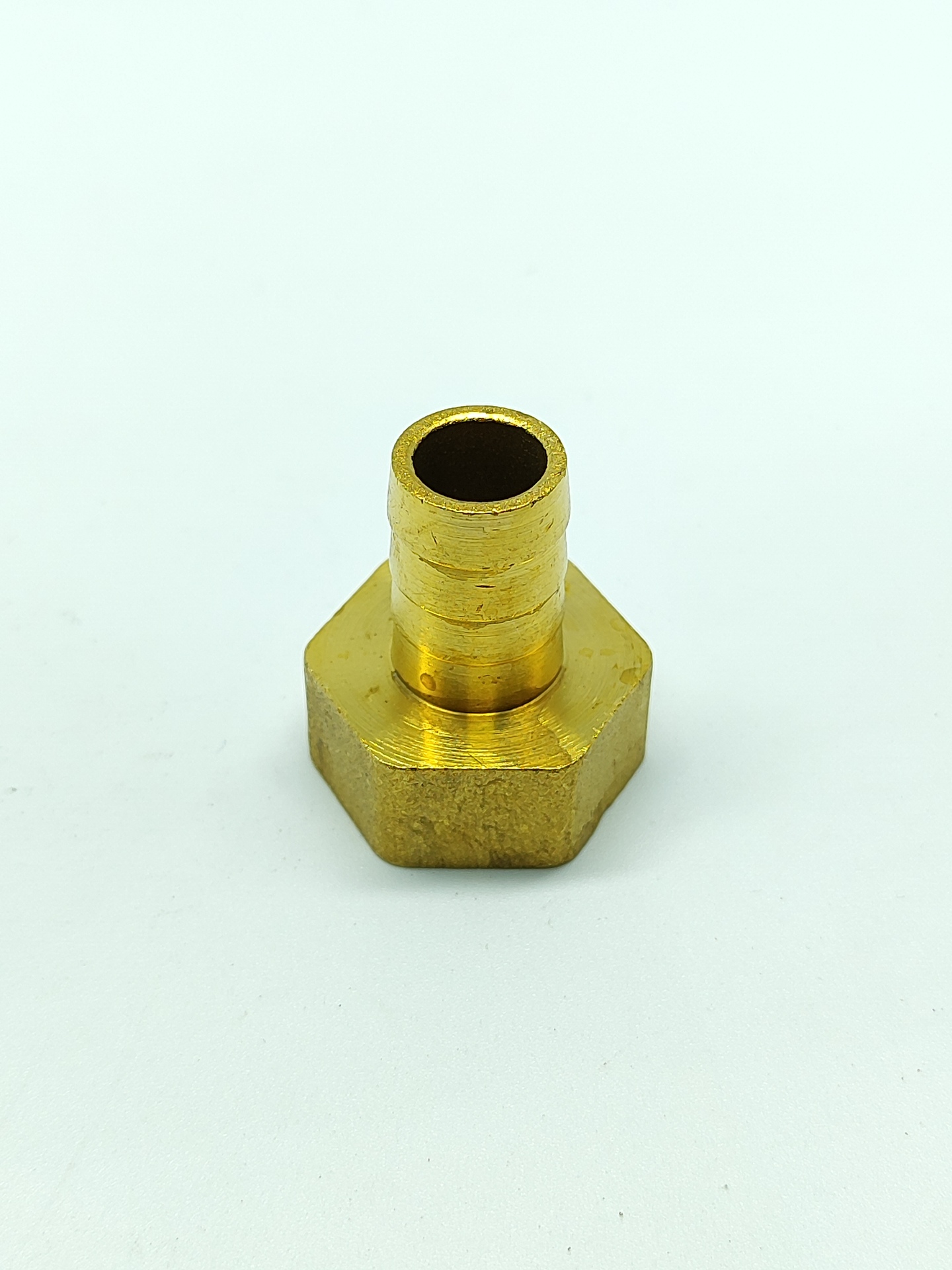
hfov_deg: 56.8
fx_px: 880
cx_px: 476
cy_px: 635
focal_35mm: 24
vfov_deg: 71.6
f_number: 1.89
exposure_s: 1/160
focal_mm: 5.89
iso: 160
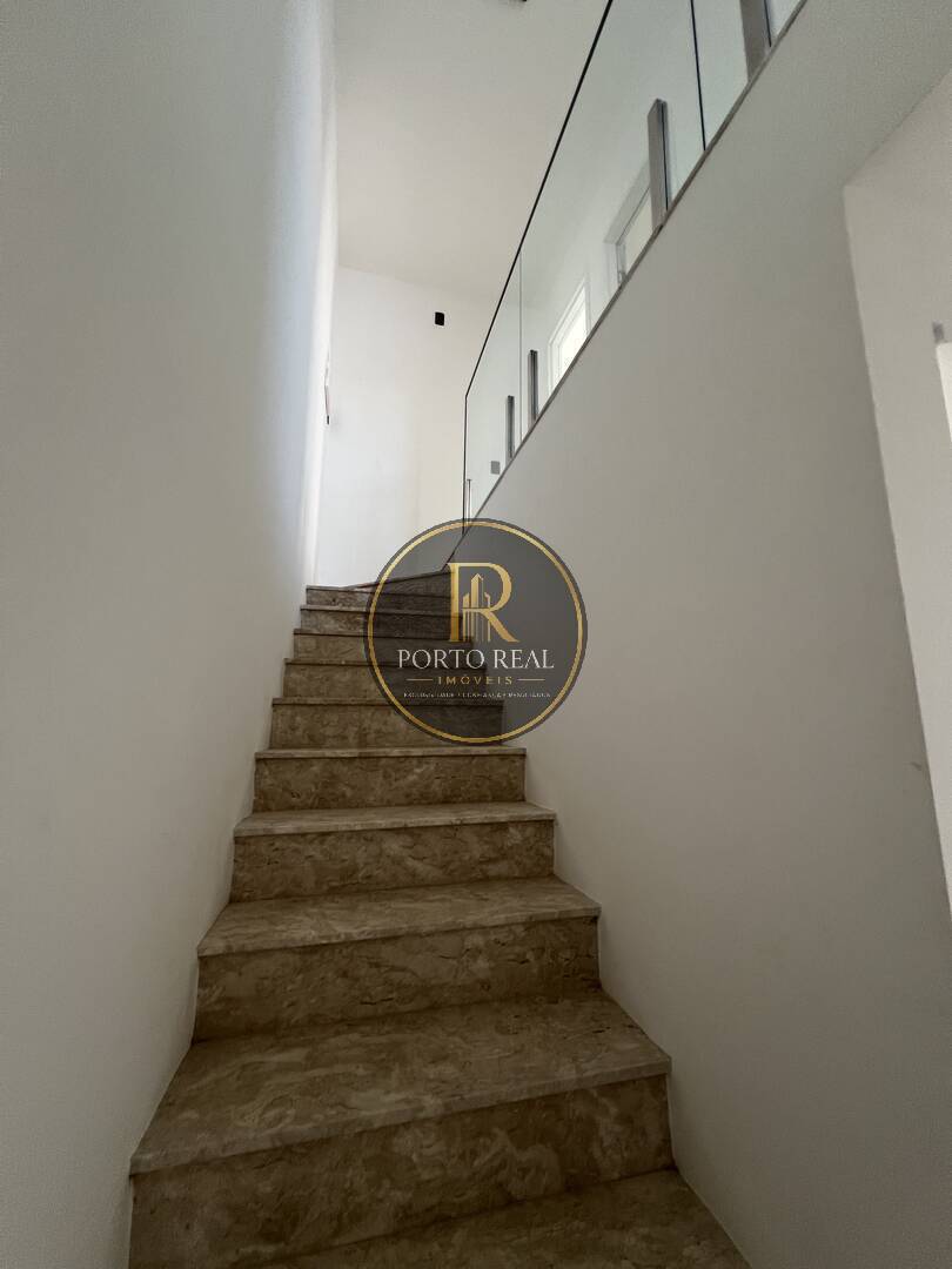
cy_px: 634
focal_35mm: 13
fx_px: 477
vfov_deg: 106.2
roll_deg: -0.5
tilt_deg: +10.3
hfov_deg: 89.9
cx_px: 476
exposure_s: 1/99
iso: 200
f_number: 1.8
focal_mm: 1.57
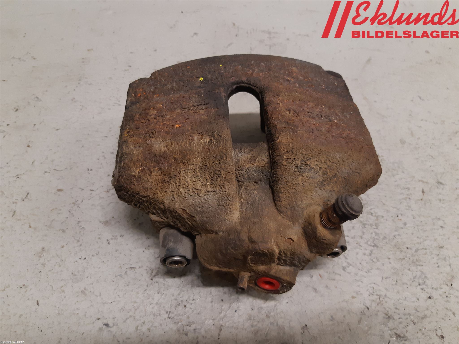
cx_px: 230
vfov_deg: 53.1
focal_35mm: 26
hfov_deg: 67.3
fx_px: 345
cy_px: 172
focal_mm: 3.93
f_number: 1.7
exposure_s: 1/50
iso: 160
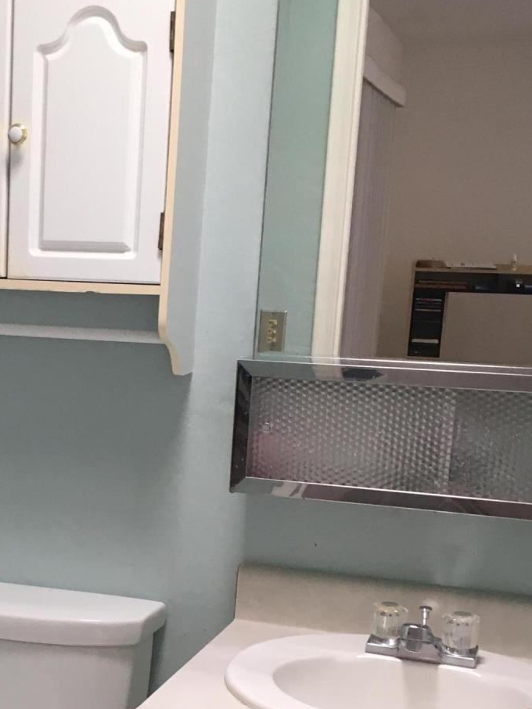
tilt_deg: -11.2
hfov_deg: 22.1
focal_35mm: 64
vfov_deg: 29.8
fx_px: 1311
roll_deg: -1.1
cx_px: -6
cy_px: 524
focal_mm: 4.15
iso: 64
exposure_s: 1/30
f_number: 2.2
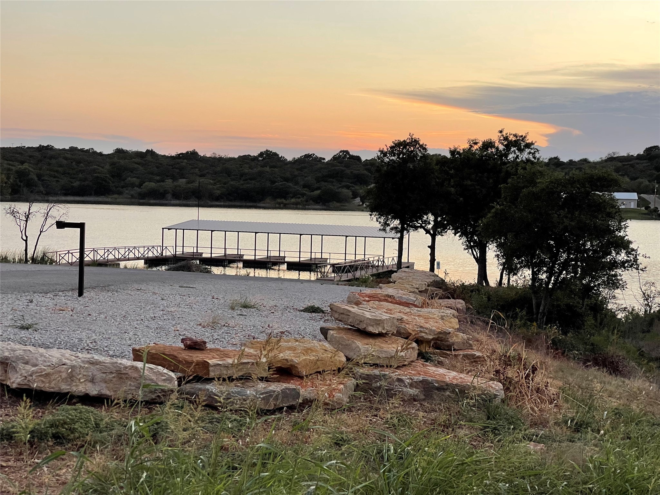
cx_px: 330
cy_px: 248
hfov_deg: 30.3
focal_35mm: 64
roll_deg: -1.7
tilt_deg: -2.9
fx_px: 1220
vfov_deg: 22.9
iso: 80
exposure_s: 1/121
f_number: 2.2
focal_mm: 7.5
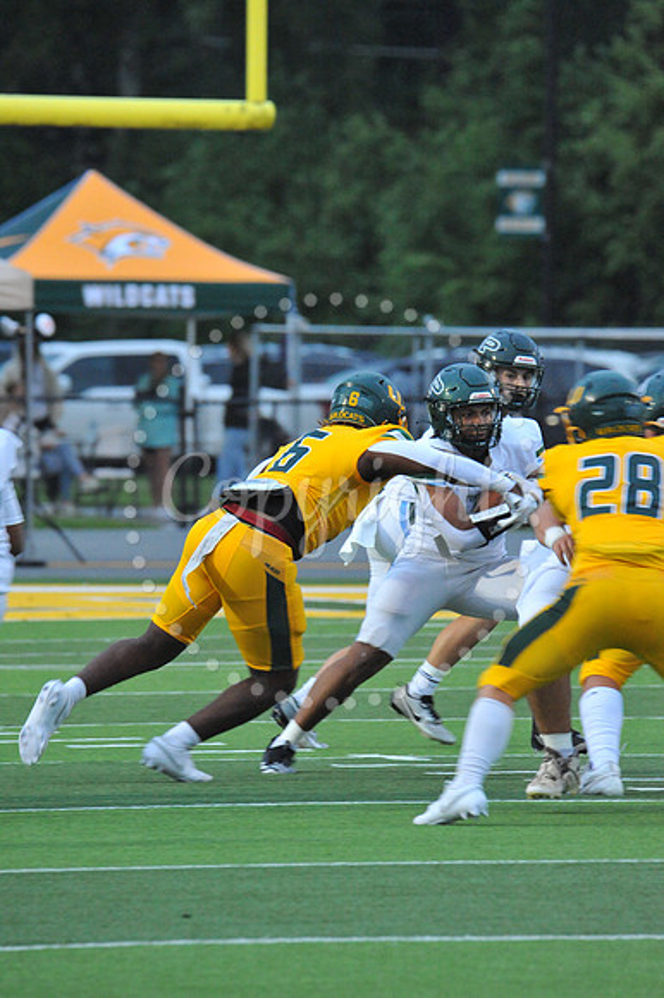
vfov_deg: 4.1
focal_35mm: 500
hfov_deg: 2.7
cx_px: 332
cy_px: 499
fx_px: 13849
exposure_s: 1/200
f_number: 11
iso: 6400
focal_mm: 500
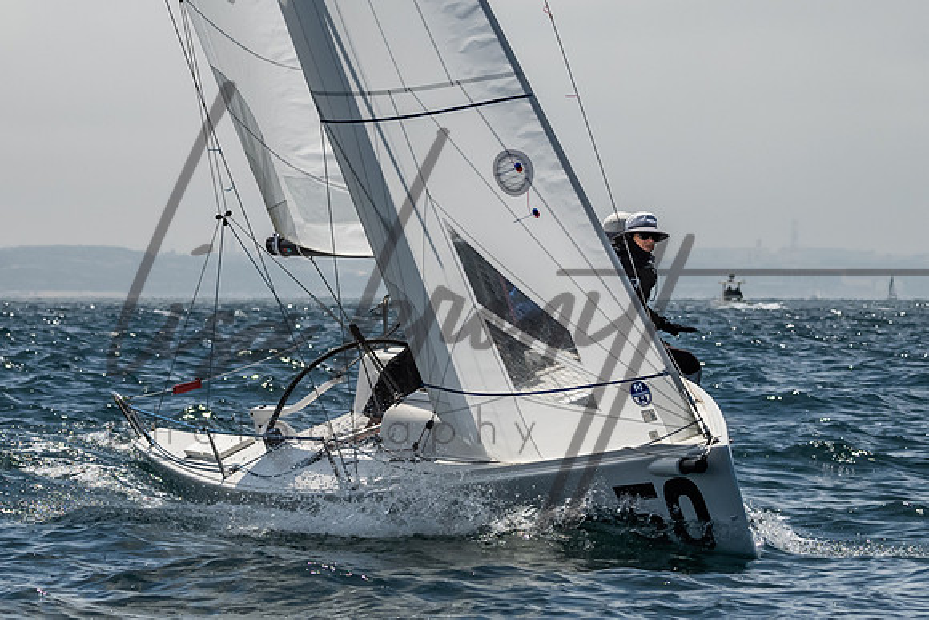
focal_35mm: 282
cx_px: 243
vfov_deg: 4.9
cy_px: 97
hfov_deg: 7.3
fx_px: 7286
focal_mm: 116
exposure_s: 1/3200
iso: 400
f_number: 6.3
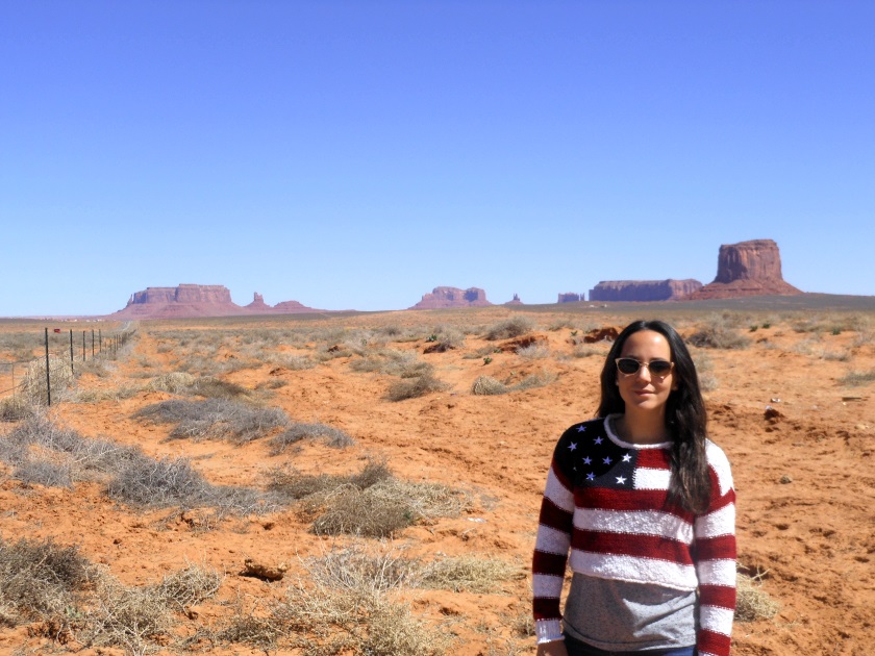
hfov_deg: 42.1
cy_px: 328
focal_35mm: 45
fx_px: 1137
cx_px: 438
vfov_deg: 32.2
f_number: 4.6
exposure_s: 1/800
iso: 80
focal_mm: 8.1
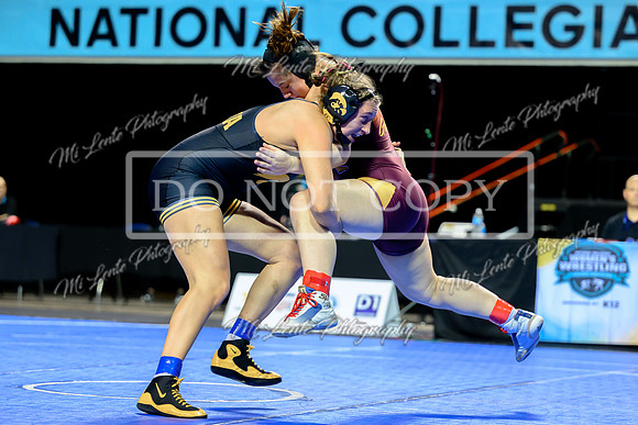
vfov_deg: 11.3
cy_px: 225
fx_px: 2159
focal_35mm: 122
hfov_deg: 16.8
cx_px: 299
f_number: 2.8
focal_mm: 100
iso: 3200
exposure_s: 1/800
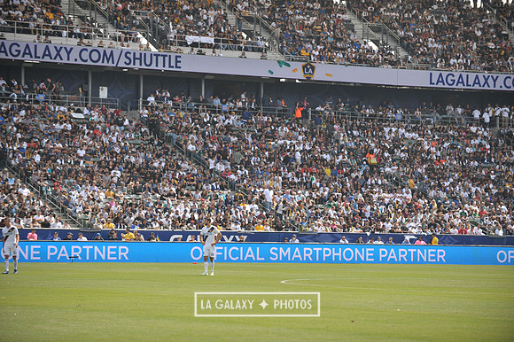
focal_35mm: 130
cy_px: 171
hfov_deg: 15.8
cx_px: 257
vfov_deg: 10.5
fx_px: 1855
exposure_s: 1/2500
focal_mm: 130
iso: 320
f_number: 3.5
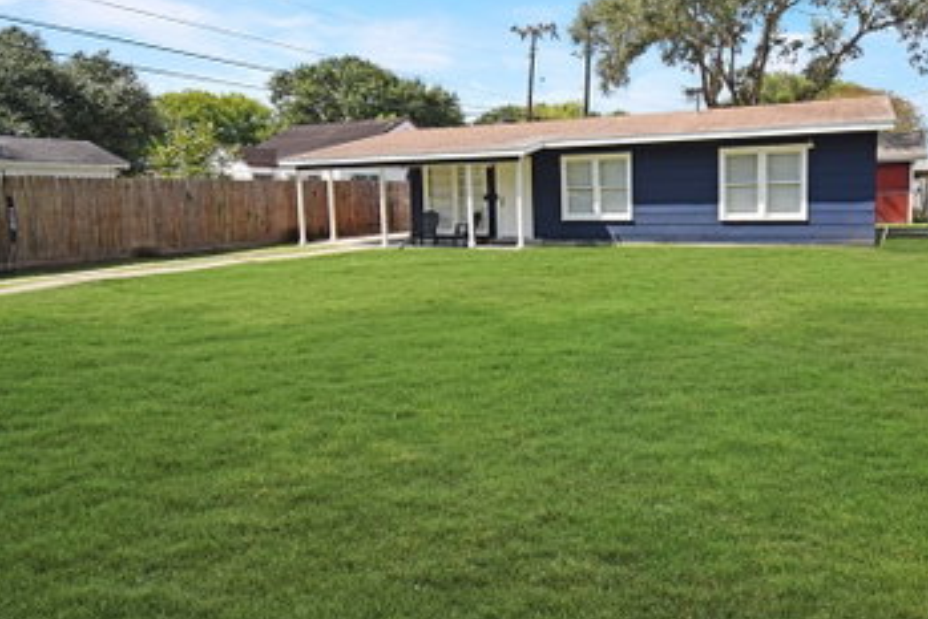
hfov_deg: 77.0
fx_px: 567
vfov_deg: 56.8
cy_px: 246
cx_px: 588
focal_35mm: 22
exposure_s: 1/200
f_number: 8
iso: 100
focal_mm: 10
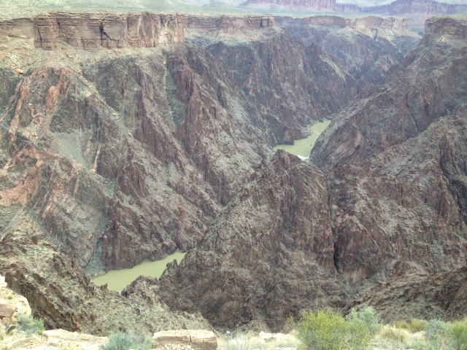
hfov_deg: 55.4
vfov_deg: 42.9
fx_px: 445
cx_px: 234
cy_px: 175
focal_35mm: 33
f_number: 2.4
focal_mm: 4.12
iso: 50
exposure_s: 1/303
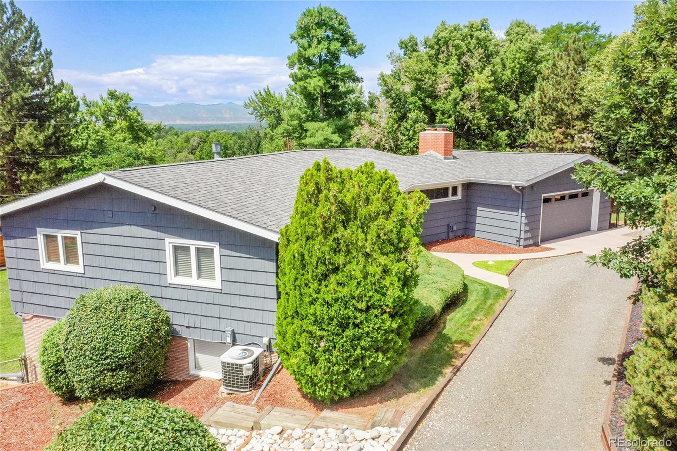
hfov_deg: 65.5
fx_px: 526
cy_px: 226
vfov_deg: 46.4
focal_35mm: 28
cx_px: 338
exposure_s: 1/1600
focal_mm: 10.26
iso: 800
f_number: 8
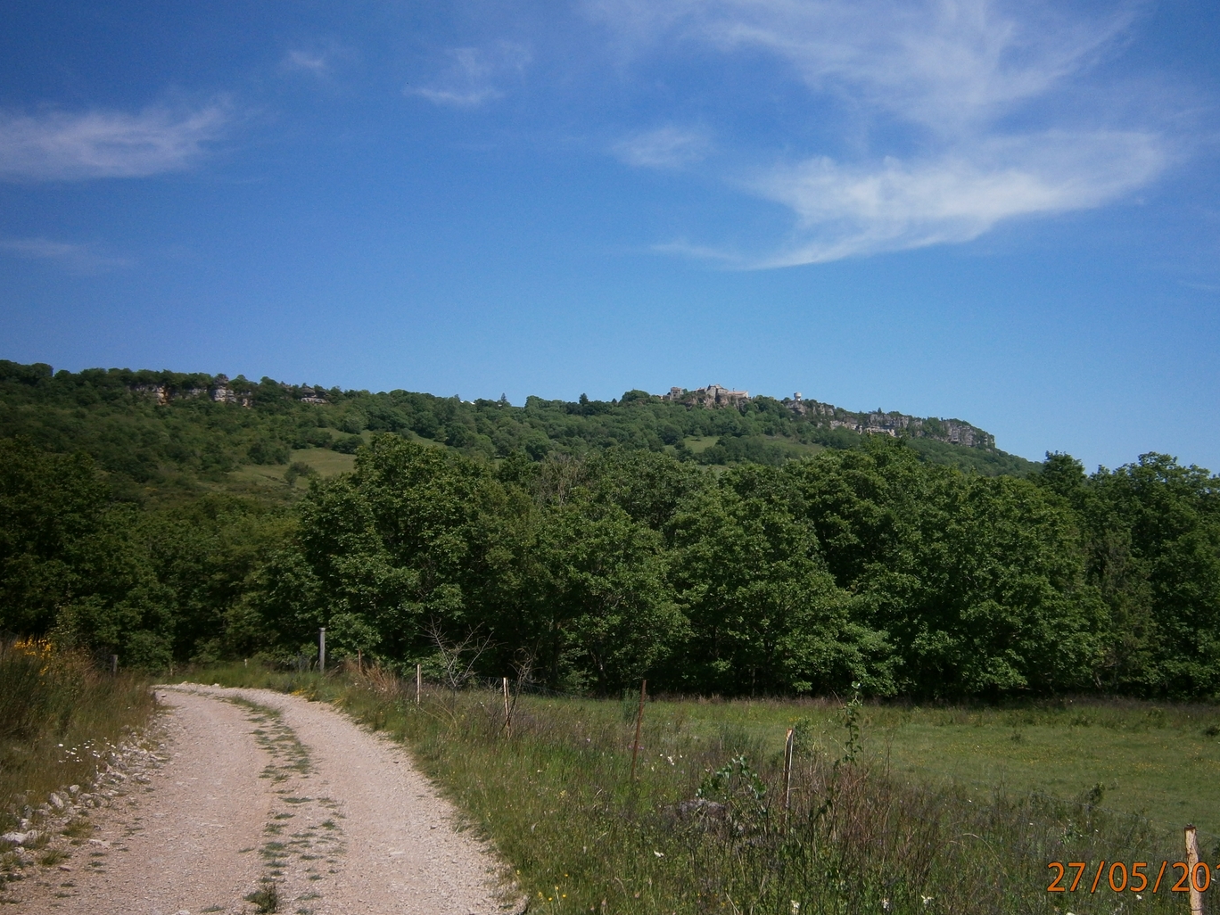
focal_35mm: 34
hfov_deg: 53.9
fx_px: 1198
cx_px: 664
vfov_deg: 41.8
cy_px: 480
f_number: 2.9
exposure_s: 1/1600
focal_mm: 5.5
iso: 80
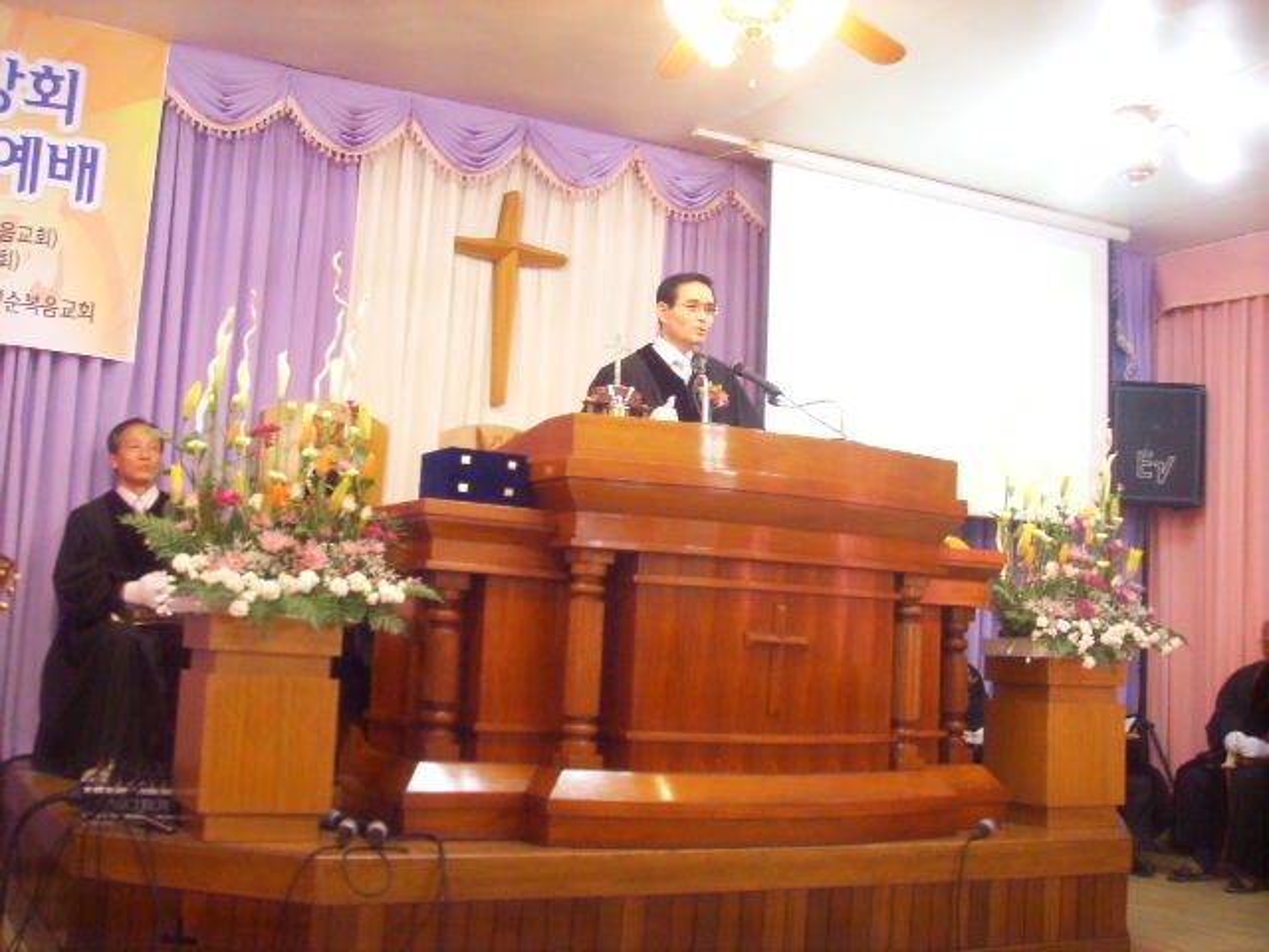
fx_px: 1430
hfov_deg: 47.9
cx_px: 634
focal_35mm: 39
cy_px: 476
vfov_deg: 36.8
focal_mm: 6.6
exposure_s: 1/10
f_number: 3.5
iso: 150
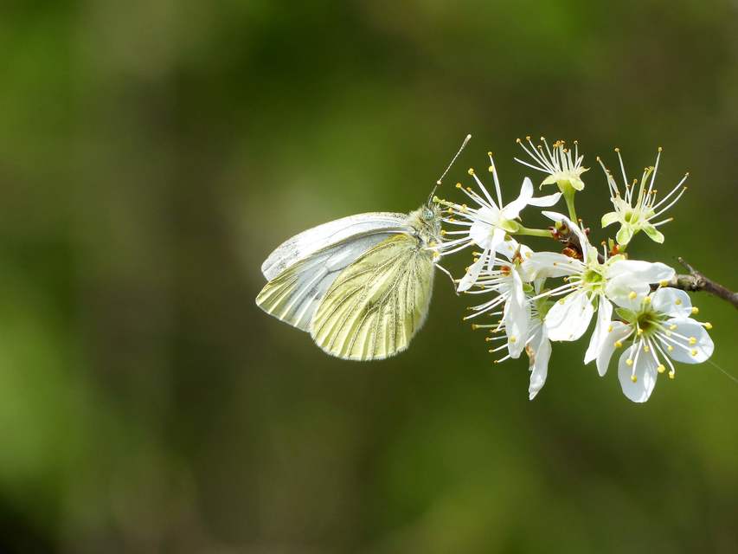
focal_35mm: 600
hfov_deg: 3.3
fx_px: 12794
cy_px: 277
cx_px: 369
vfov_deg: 2.5
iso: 100
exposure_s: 1/500
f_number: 4
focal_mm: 108
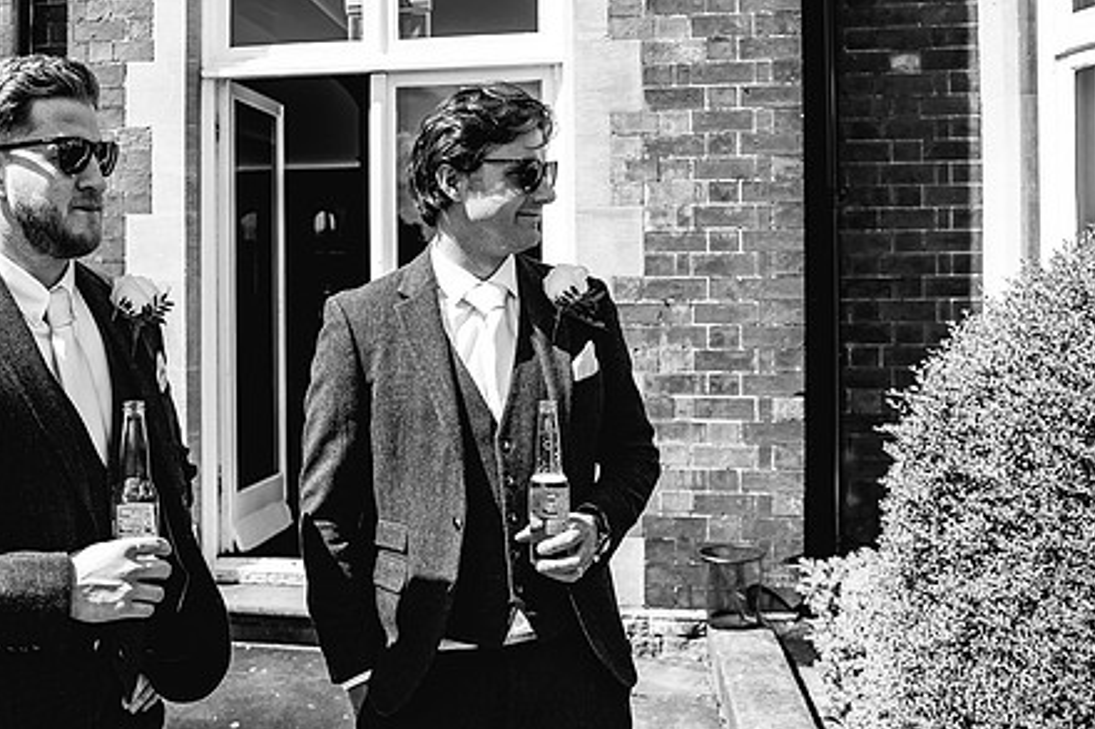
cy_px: 277
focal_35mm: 38
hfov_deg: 50.2
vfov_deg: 34.9
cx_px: 403
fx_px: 1155
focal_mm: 28
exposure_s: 1/400
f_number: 4.5
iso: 200
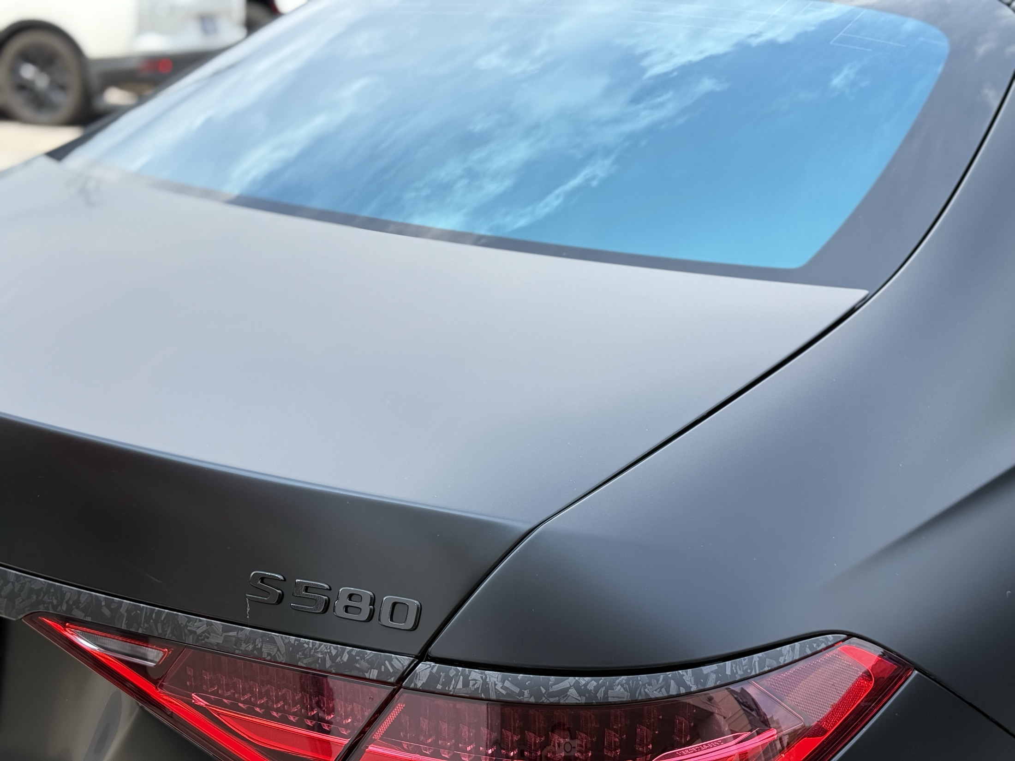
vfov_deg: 30.3
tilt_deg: -18.6
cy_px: 380
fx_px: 1407
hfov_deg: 39.7
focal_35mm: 48
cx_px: 508
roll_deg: +0.8
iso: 100
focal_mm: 6.76
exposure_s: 1/1041
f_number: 1.78
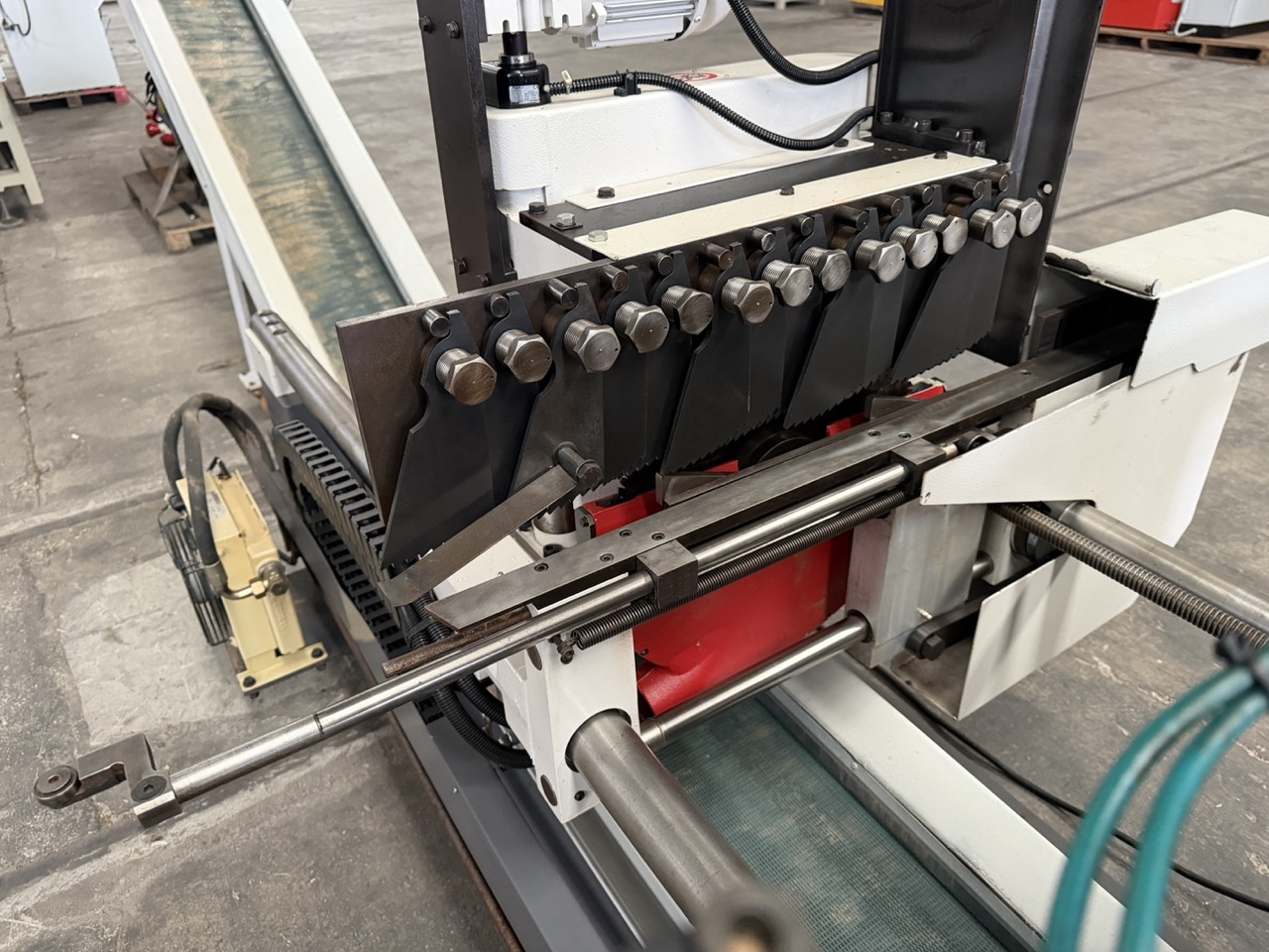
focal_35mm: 24
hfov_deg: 71.6
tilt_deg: -31.7
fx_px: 880
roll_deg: +3.4
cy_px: 476
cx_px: 634
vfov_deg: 56.8
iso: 500
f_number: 1.78
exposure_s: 1/60
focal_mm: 6.76
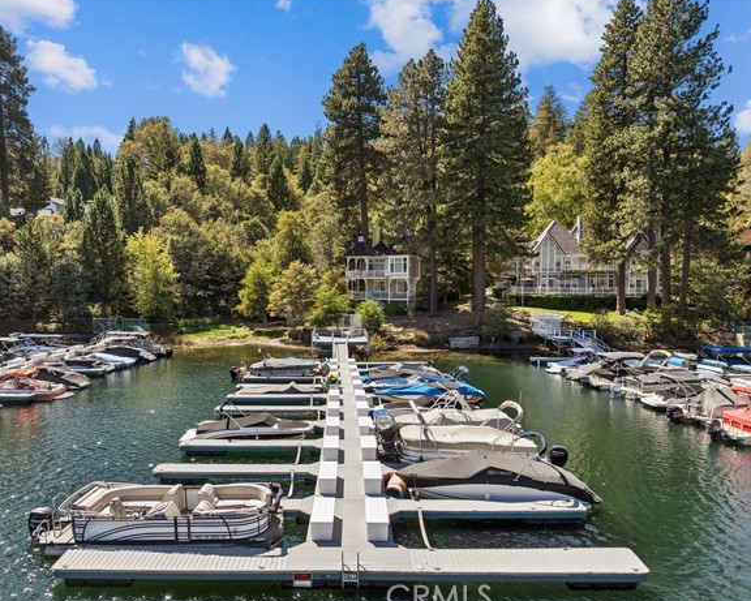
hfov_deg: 65.9
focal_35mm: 26
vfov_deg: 54.9
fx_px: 578
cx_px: 344
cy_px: 303
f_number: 2.8
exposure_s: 1/60
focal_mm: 12.3
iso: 120
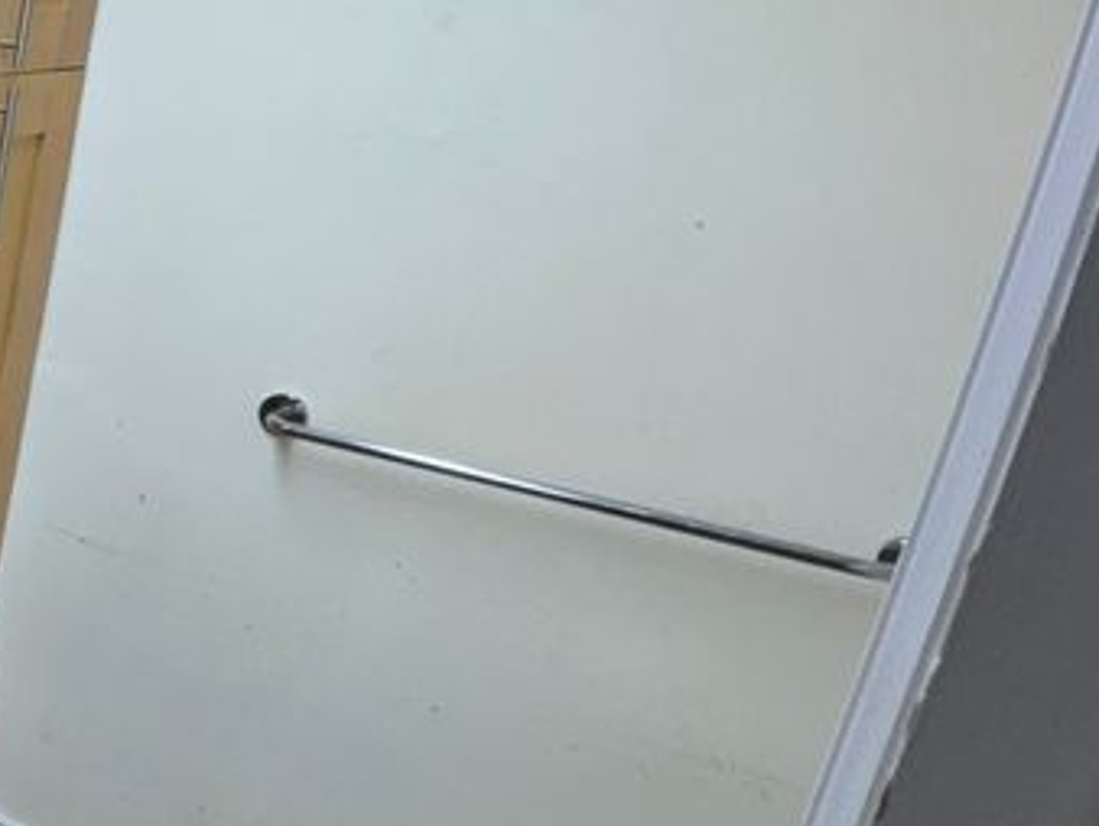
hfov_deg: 25.5
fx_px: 1461
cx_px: -686
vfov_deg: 31.5
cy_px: 392
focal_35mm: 46
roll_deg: +0.1
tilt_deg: -18.3
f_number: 2.2
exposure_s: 1/100
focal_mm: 2.22
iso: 64
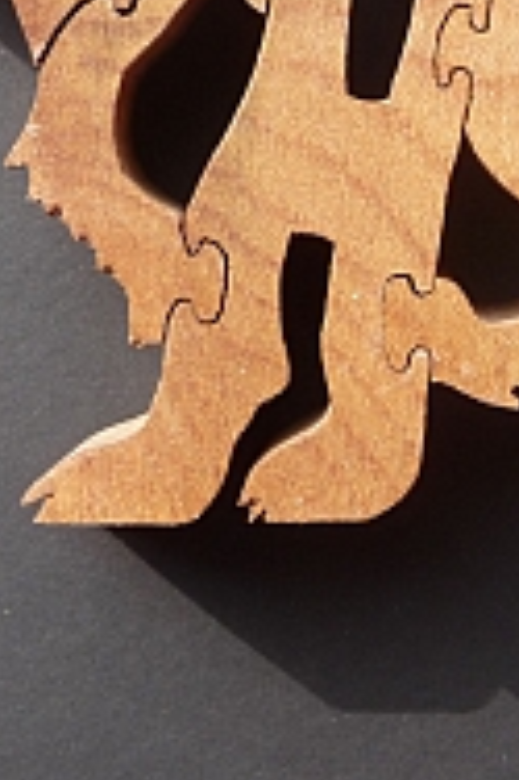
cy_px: 197
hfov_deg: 10.2
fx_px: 2881
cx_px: 561
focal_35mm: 133
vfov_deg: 15.4
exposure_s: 1/160
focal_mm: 8
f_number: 4.2
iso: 100
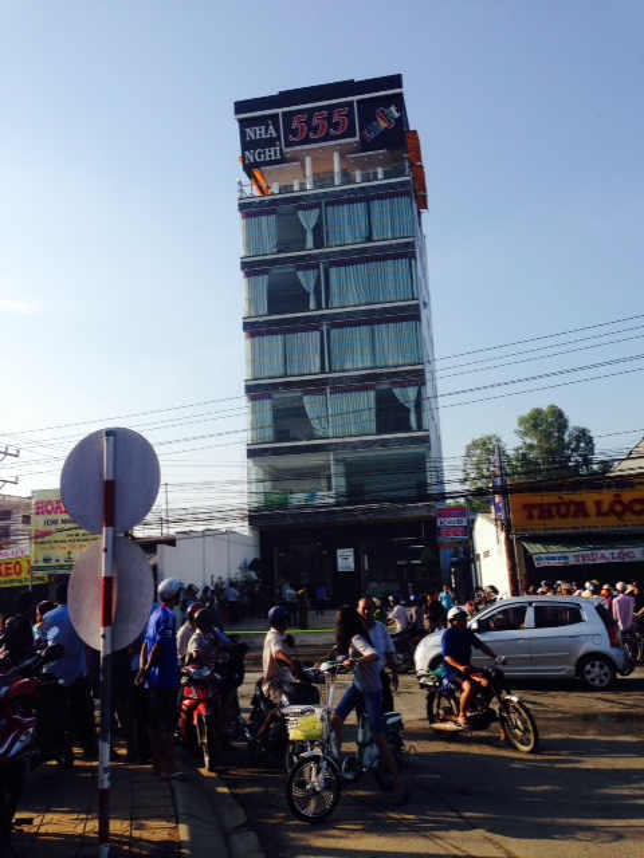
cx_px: 322
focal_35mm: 33
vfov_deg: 55.4
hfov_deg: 42.9
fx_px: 819
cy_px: 429
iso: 50
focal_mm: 4.12
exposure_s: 1/1466
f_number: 2.4
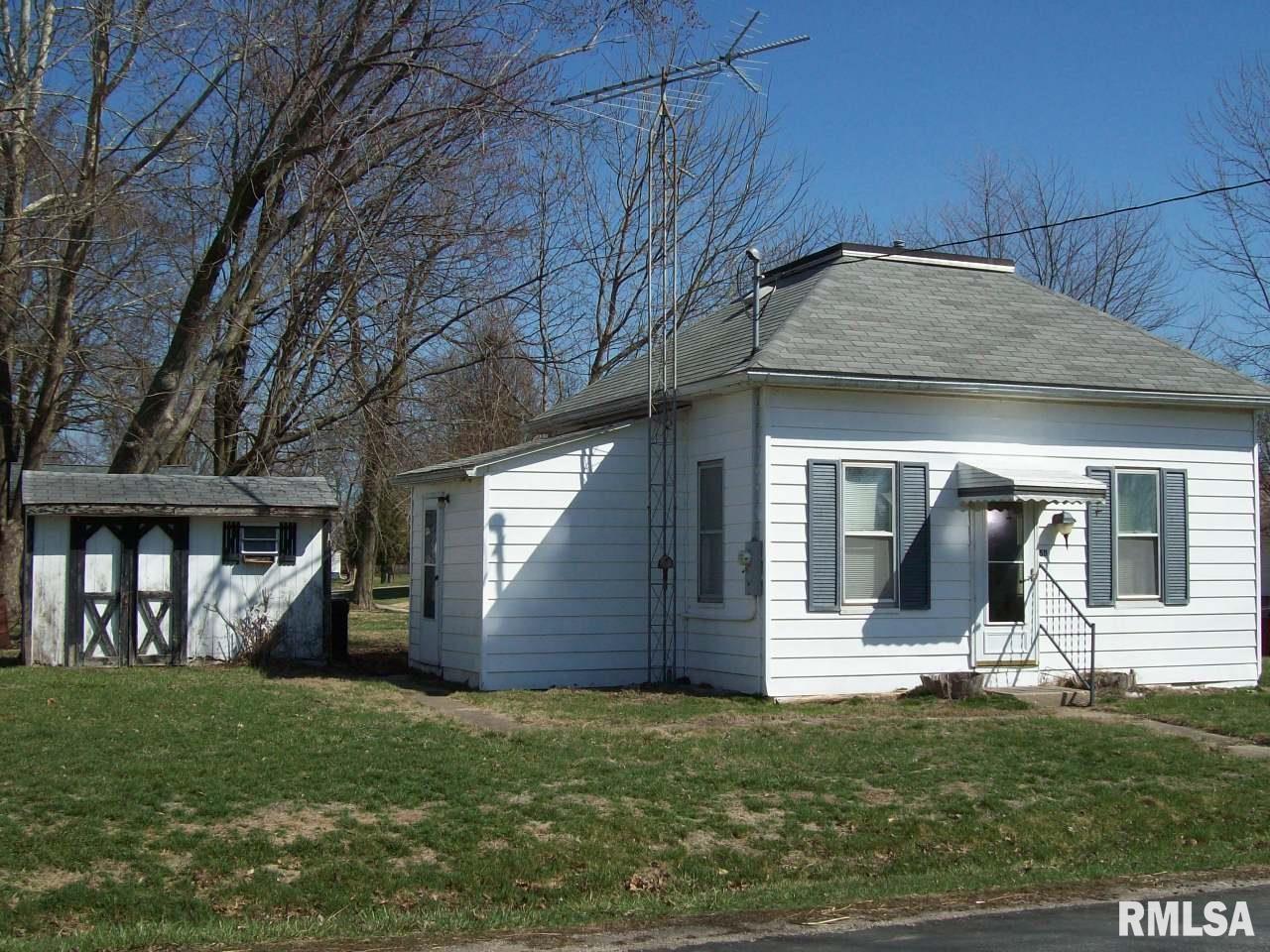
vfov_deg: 32.2
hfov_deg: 42.1
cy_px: 476
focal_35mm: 45
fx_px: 1651
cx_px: 635
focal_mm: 7.6
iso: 80
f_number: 5.4
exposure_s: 1/730
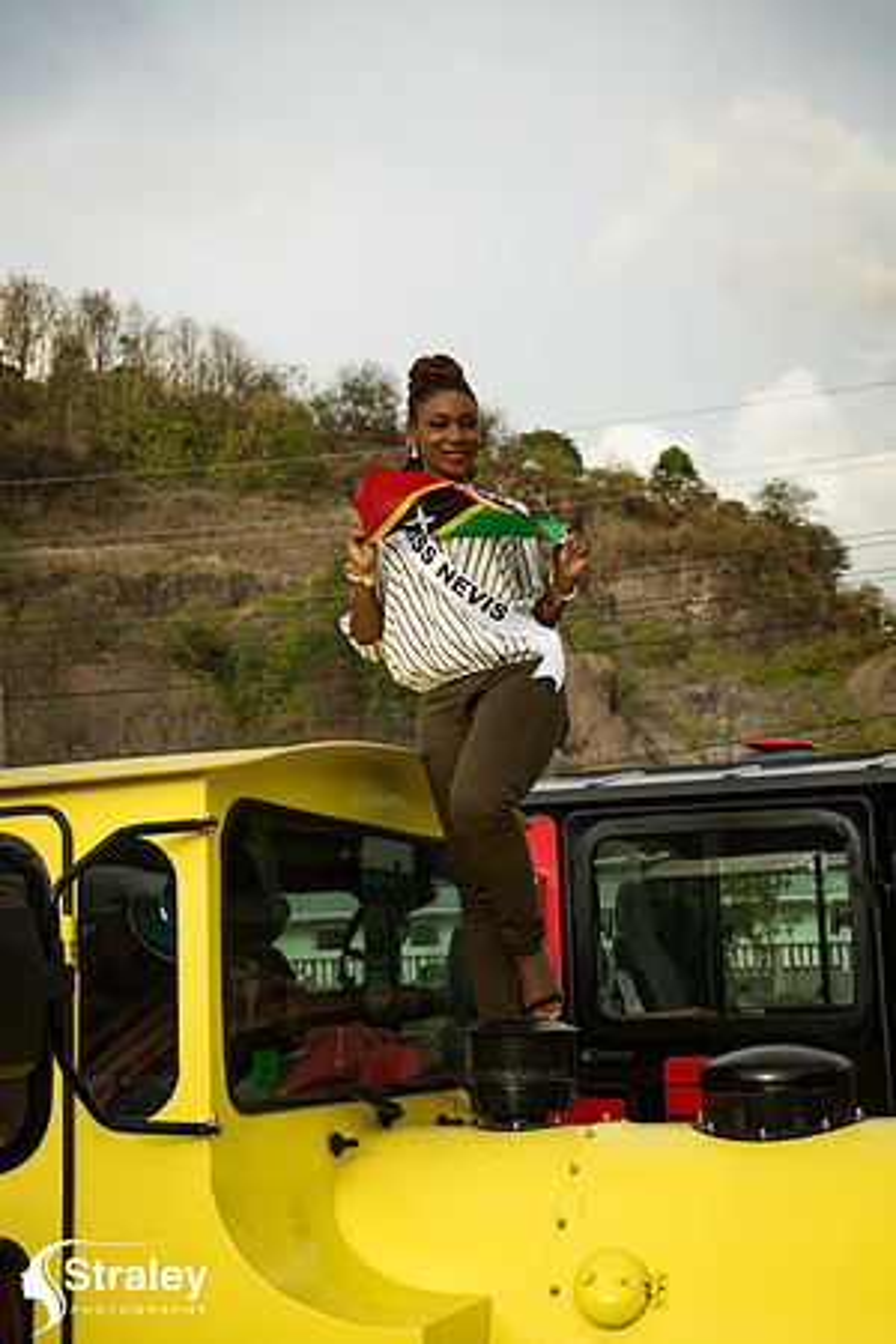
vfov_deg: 36.2
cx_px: 448
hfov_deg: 24.6
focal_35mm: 55
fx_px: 2053
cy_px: 672
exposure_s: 1/200
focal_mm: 55
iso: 80
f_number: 6.3
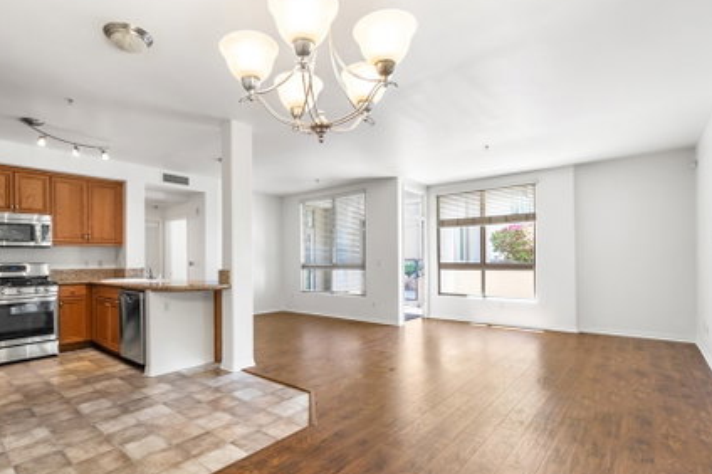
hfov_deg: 93.2
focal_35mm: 17
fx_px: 336
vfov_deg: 70.2
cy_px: 257
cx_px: 332
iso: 320
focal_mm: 10
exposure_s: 1/10
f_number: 7.1
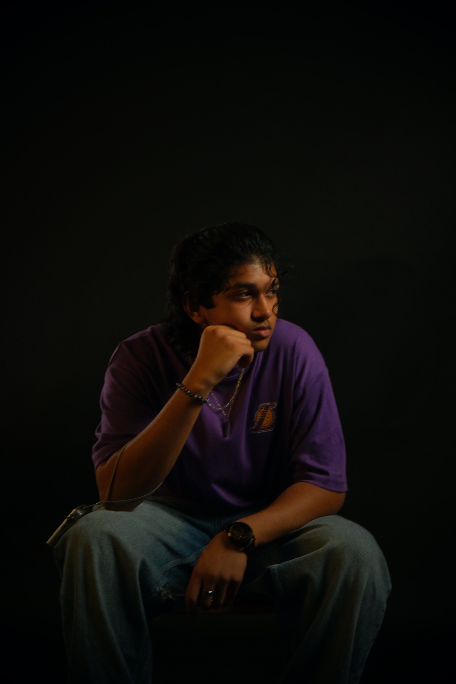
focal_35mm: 68
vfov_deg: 29.7
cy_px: 342
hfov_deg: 20.0
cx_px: 228
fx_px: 1292
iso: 640
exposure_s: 1/30
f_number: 5.6
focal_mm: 45
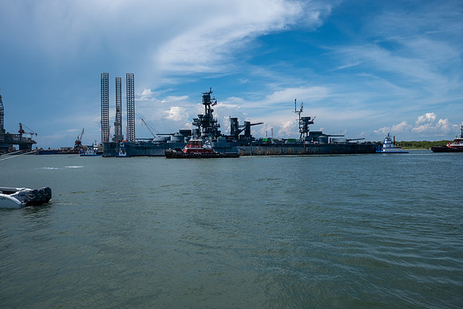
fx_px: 360
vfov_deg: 46.4
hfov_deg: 65.5
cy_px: 154
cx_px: 232
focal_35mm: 28
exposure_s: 1/800
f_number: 9
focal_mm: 18.4
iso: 160
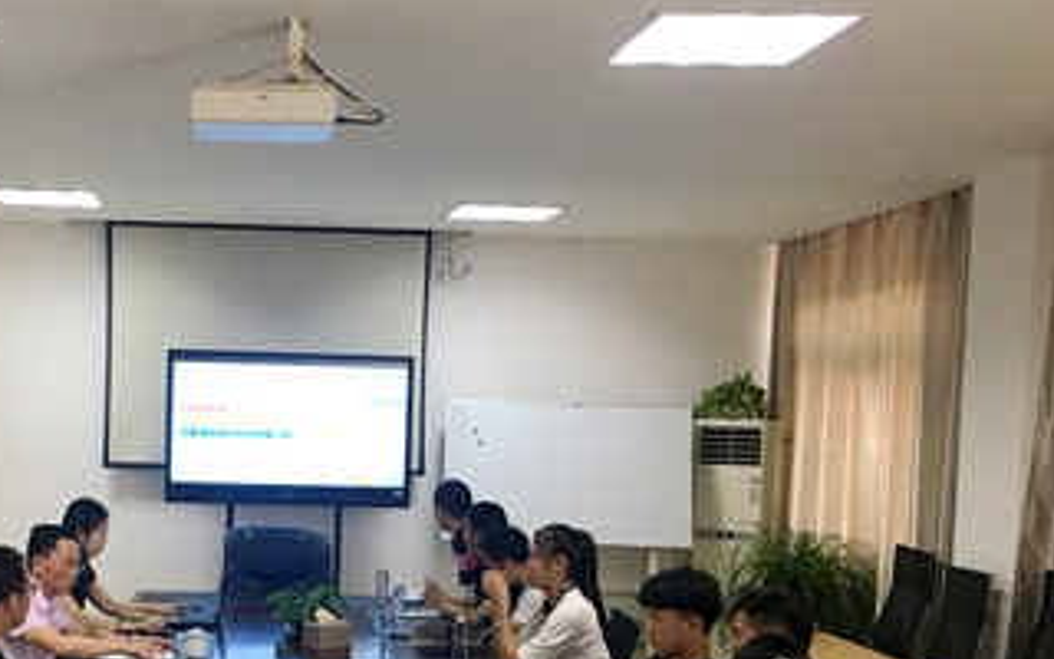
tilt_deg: -3.8
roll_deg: -1.2
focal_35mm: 48
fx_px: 1379
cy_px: 529
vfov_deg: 26.4
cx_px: 300
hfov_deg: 40.9
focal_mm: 4.15
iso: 64
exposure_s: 1/33
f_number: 2.2
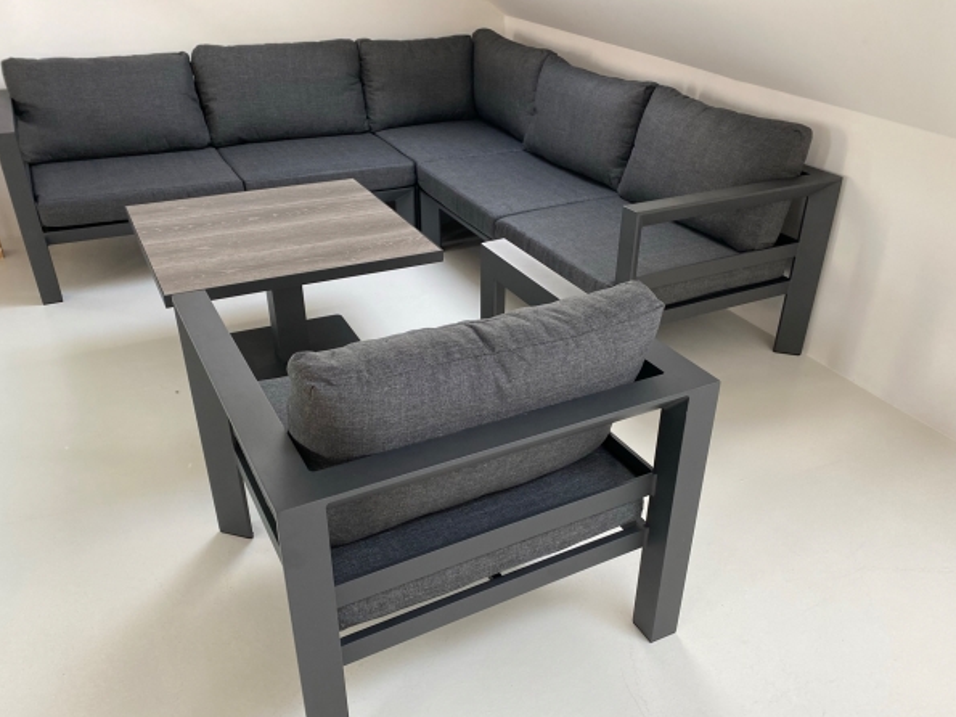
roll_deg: -1.1
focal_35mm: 29
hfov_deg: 61.6
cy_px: 399
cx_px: 501
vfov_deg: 48.1
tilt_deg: -31.4
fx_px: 801
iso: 125
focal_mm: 4.3
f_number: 1.8
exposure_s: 1/107
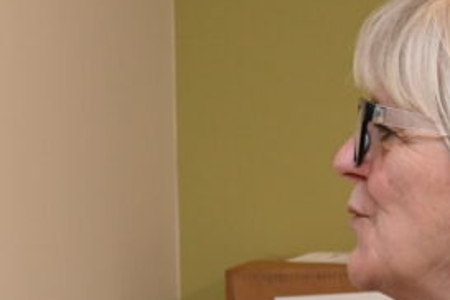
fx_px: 2422
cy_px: 306
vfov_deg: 7.1
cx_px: 53
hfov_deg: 10.6
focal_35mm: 194
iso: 1100
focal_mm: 34.5
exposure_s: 1/60
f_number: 7.1
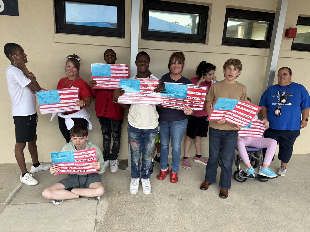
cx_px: 155
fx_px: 215
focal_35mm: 24
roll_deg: -2.9
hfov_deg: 71.6
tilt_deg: -13.9
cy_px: 116
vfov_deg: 56.8
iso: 125
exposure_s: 1/121
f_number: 1.78
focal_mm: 6.76
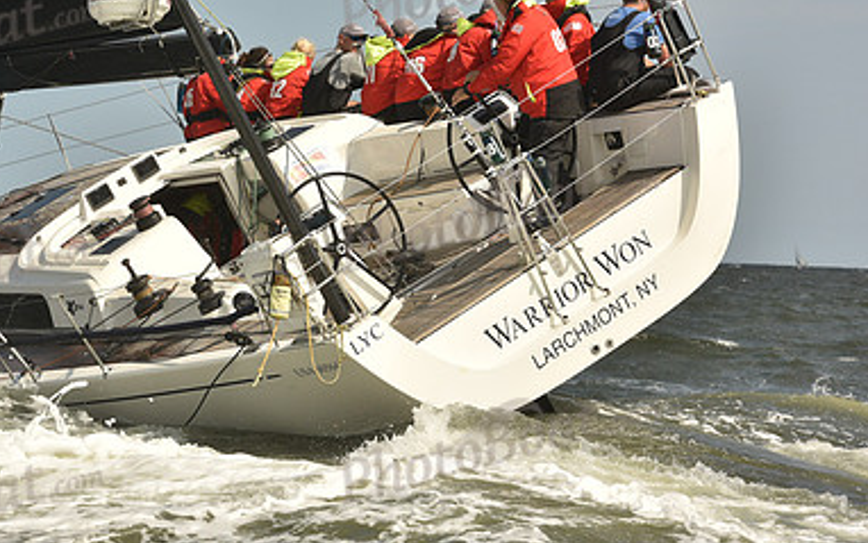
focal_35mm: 189
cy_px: 128
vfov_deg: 6.9
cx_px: 223
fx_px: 4472
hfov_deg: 11.1
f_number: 9
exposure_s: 1/1600
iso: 320
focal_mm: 122
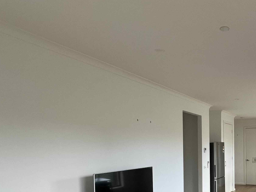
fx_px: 229
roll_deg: +1.1
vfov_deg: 43.4
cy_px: 153
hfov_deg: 51.8
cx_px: 228
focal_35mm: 31
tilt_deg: -0.6
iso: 125
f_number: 1.8
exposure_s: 1/99
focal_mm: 1.57
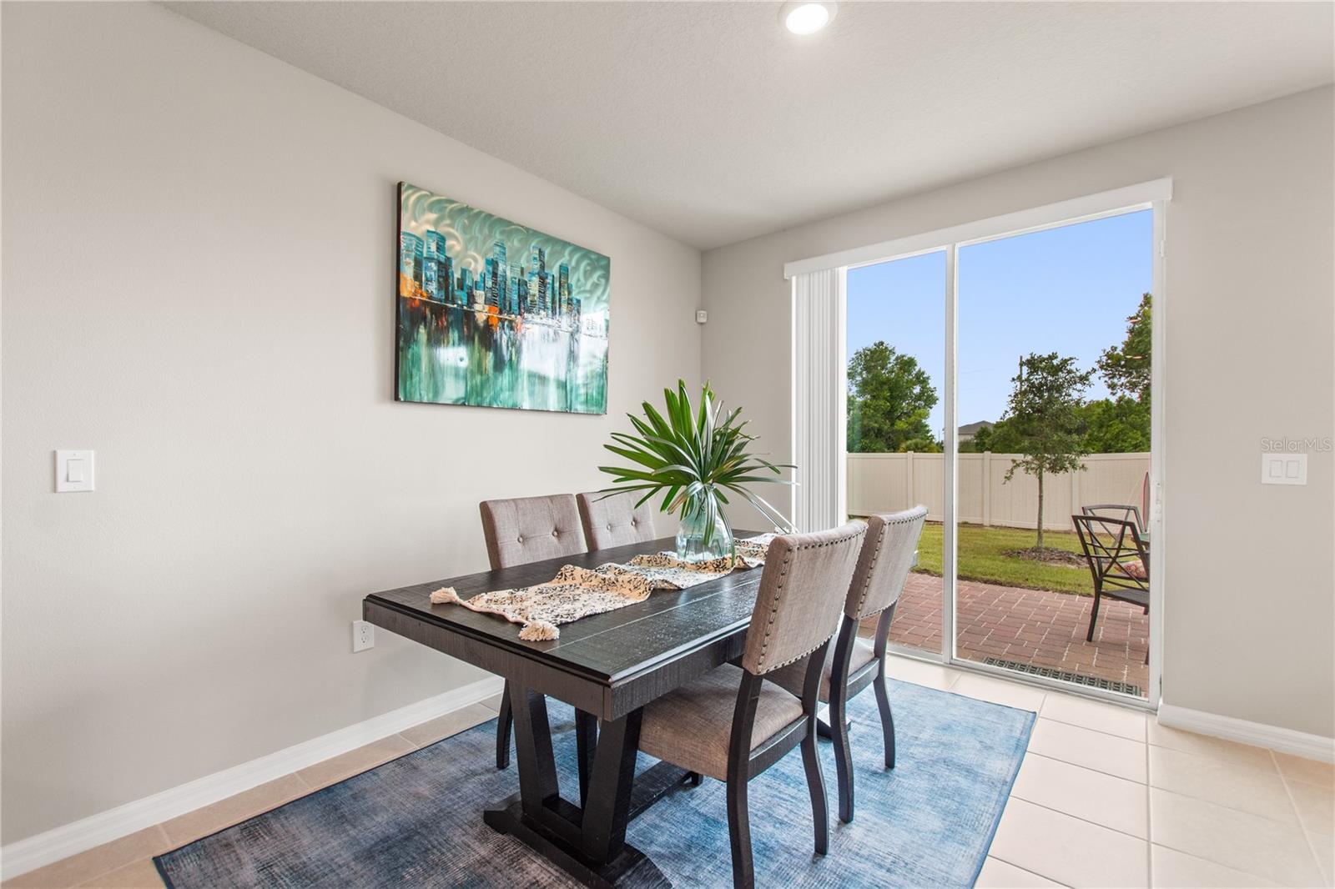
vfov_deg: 77.3
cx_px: 668
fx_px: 556
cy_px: 444
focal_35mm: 15
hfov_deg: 100.4
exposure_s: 1/10
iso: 400
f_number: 4.5
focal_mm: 10
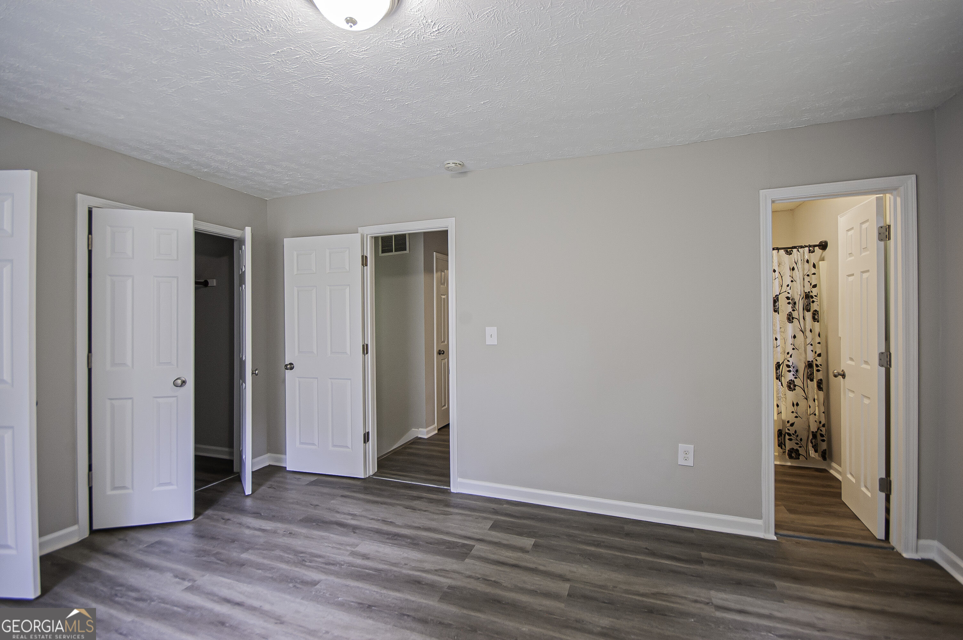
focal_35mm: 15
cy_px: 320
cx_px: 482
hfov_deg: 100.4
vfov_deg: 77.2
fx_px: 401
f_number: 8
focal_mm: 10
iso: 200
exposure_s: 1/4
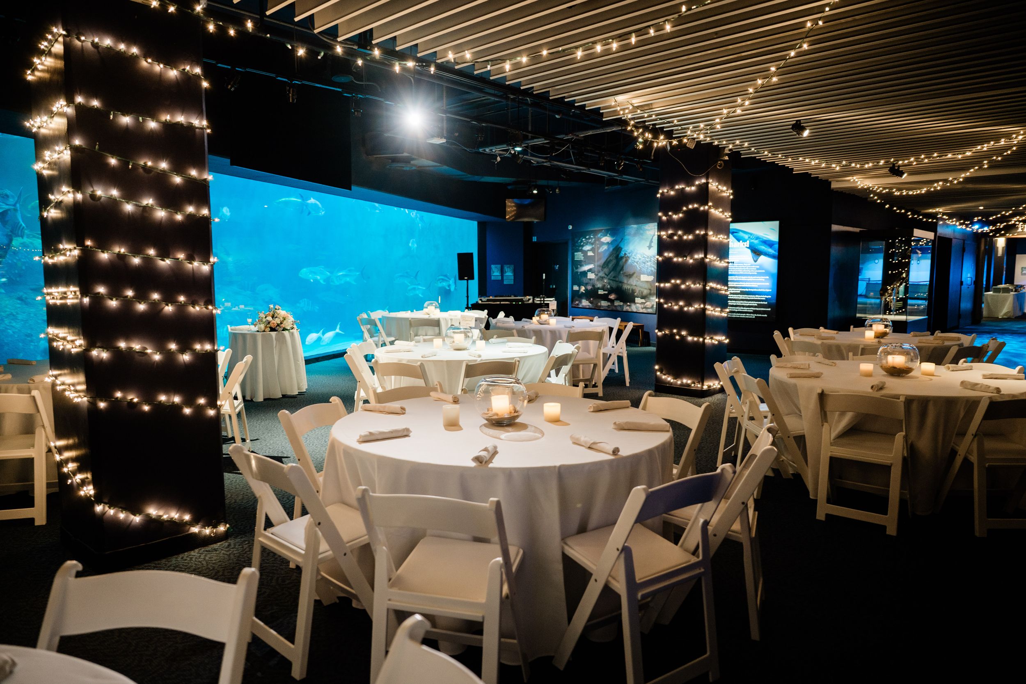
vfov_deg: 53.1
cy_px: 342
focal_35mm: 24
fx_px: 684
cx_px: 513
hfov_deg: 73.7
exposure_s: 1/15
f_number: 2.8
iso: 250
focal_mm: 24
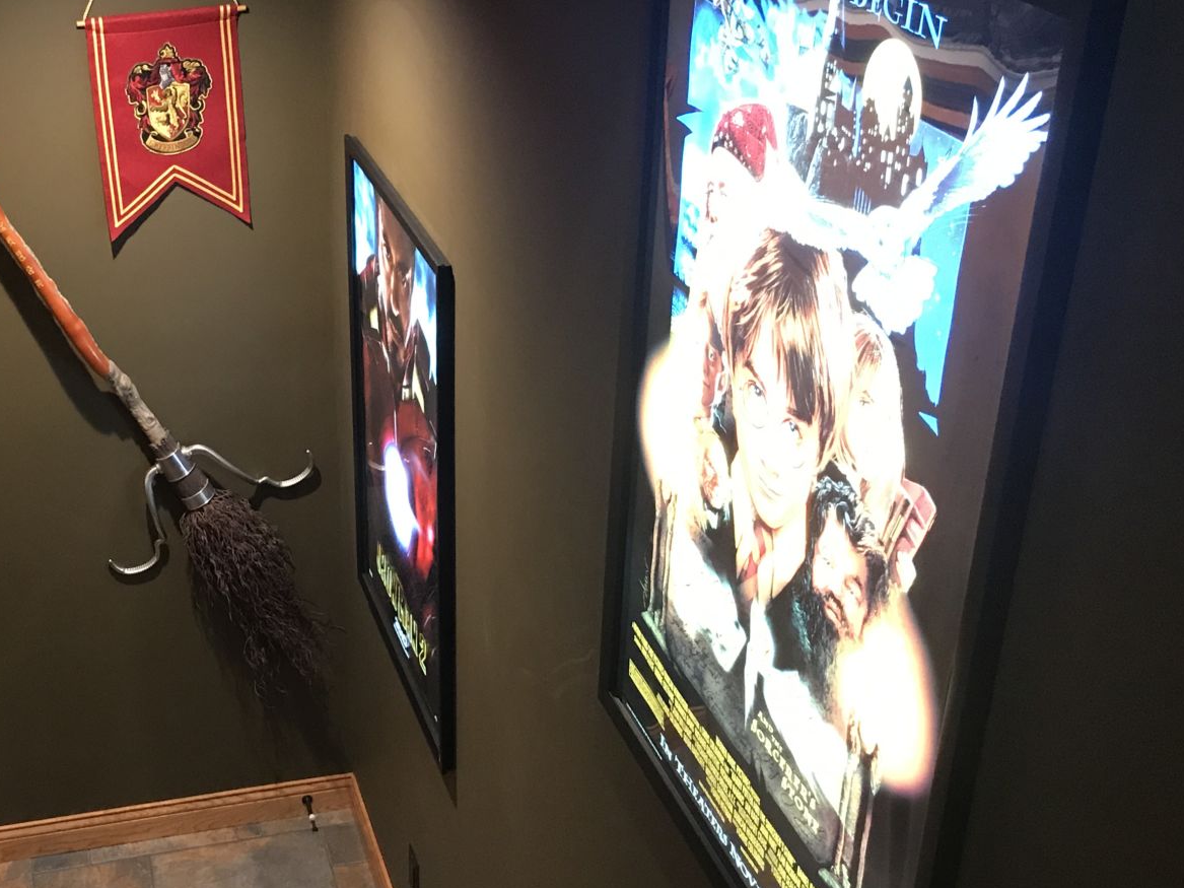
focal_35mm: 48
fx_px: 1642
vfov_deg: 30.3
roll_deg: +3.8
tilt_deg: -29.4
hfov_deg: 38.5
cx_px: 272
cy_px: 469
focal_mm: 3.99
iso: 100
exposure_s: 1/10
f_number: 1.8
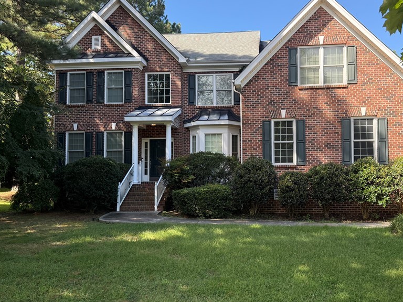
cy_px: 159
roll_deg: +0.3
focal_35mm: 32
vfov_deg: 44.1
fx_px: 373
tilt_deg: +4.1
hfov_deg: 56.4
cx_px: 239
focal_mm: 6.76
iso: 100
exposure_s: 1/849
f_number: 1.78
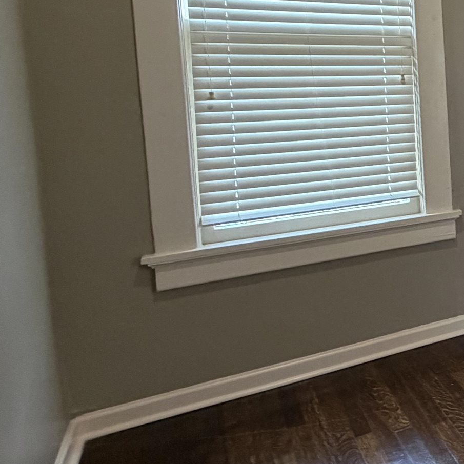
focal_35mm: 42
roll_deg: +1.7
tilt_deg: -5.0
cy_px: 110
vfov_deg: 38.9
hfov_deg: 25.2
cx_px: 759
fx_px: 637
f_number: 2.2
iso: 250
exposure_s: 1/60
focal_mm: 2.22
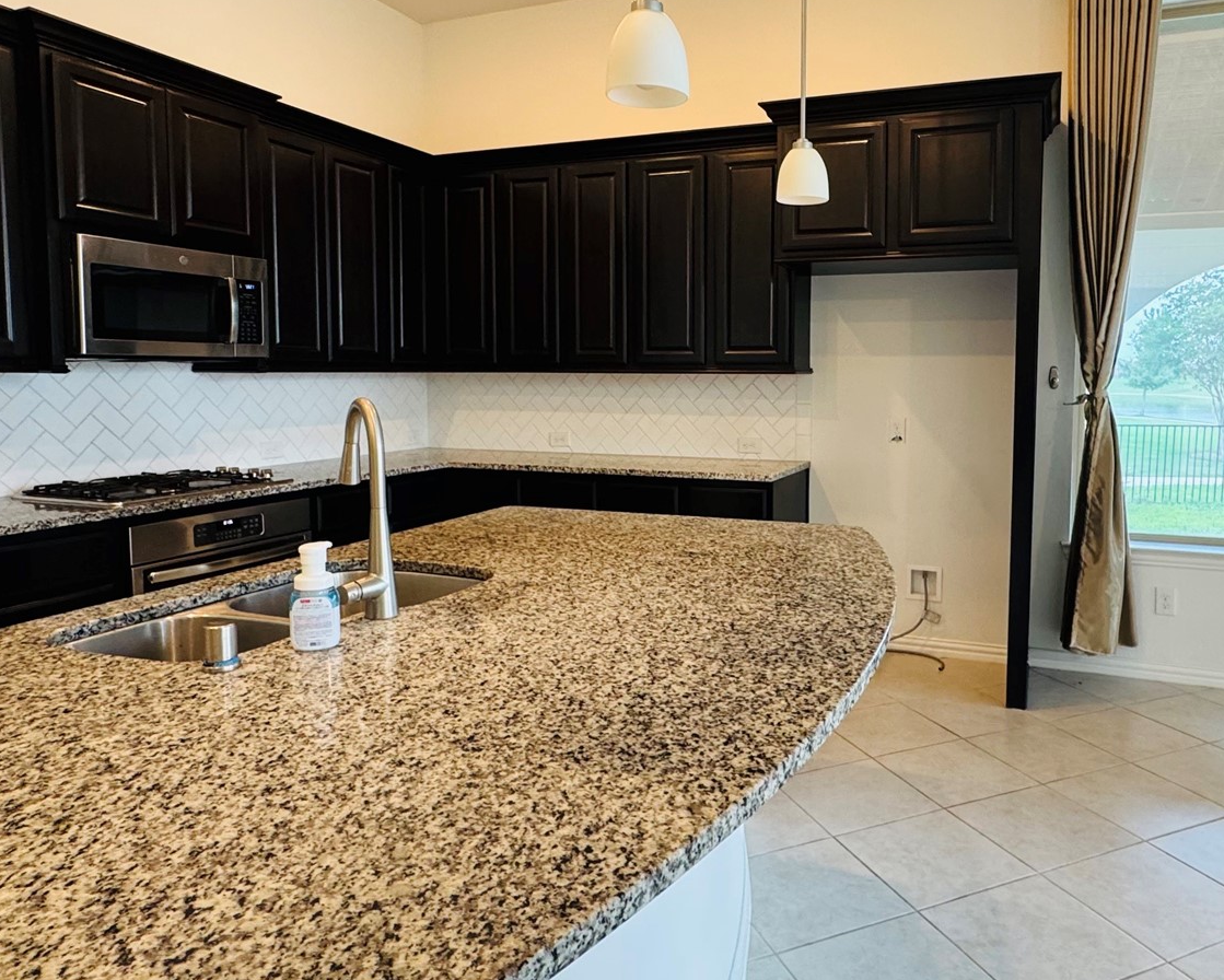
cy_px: 440
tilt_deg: -4.9
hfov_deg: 67.5
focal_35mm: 25
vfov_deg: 56.7
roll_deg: -0.4
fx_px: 906
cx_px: 728
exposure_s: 1/60
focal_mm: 2.22
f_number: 2.2
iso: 200
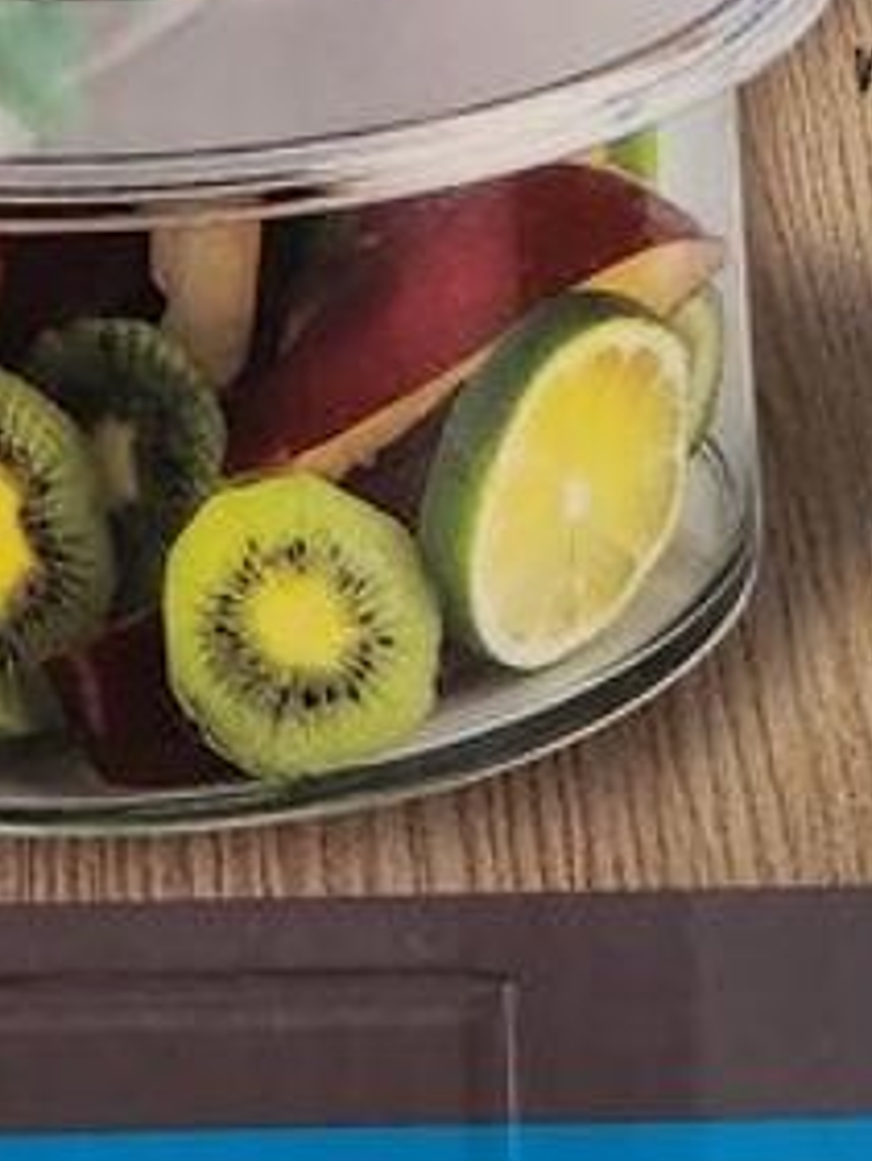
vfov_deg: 15.0
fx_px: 3826
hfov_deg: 13.0
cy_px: -948
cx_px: 277
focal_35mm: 114
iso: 640
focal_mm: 5
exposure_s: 1/50
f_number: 1.8
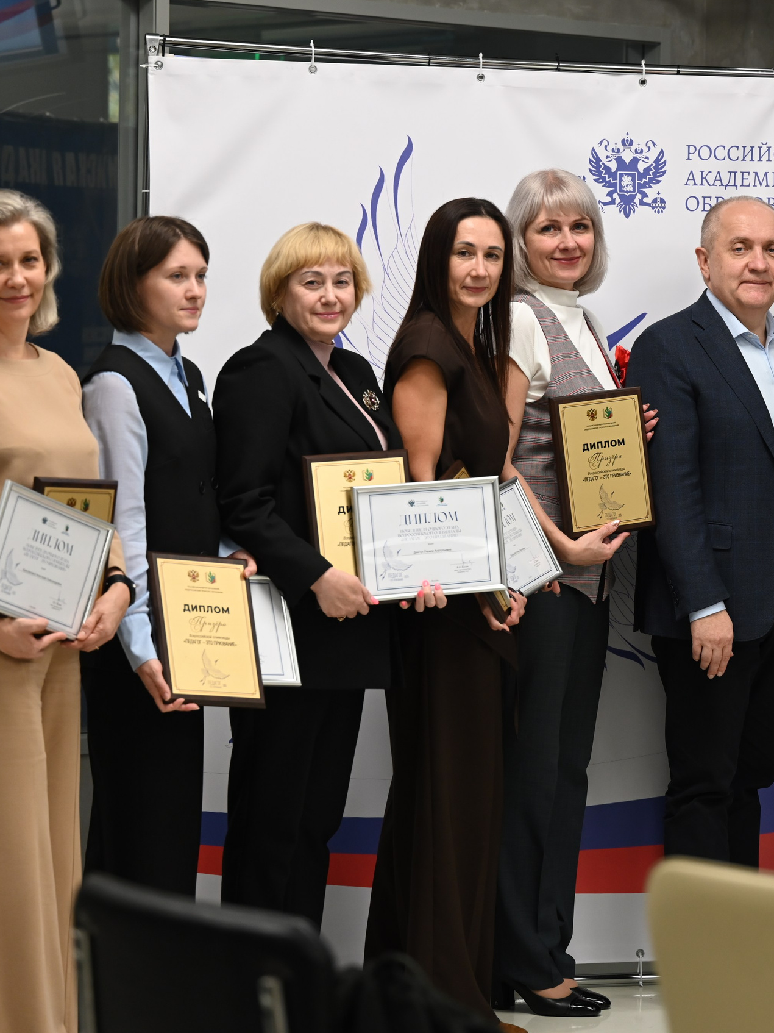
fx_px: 3728
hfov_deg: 11.8
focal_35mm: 125
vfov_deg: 15.8
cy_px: 519
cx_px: 654
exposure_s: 1/160
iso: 640
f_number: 3.2
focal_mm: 86
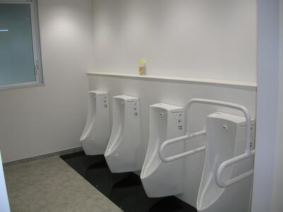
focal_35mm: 35
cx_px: 142
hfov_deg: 52.6
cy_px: 106
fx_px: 286
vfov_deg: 40.7
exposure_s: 1/30
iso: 50
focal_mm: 5.8
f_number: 2.8
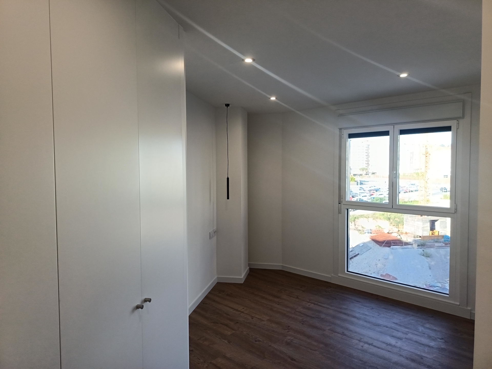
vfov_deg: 56.8
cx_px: 246
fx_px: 341
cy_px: 184
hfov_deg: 71.6
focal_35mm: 24
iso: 473
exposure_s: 1/100
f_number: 1.75
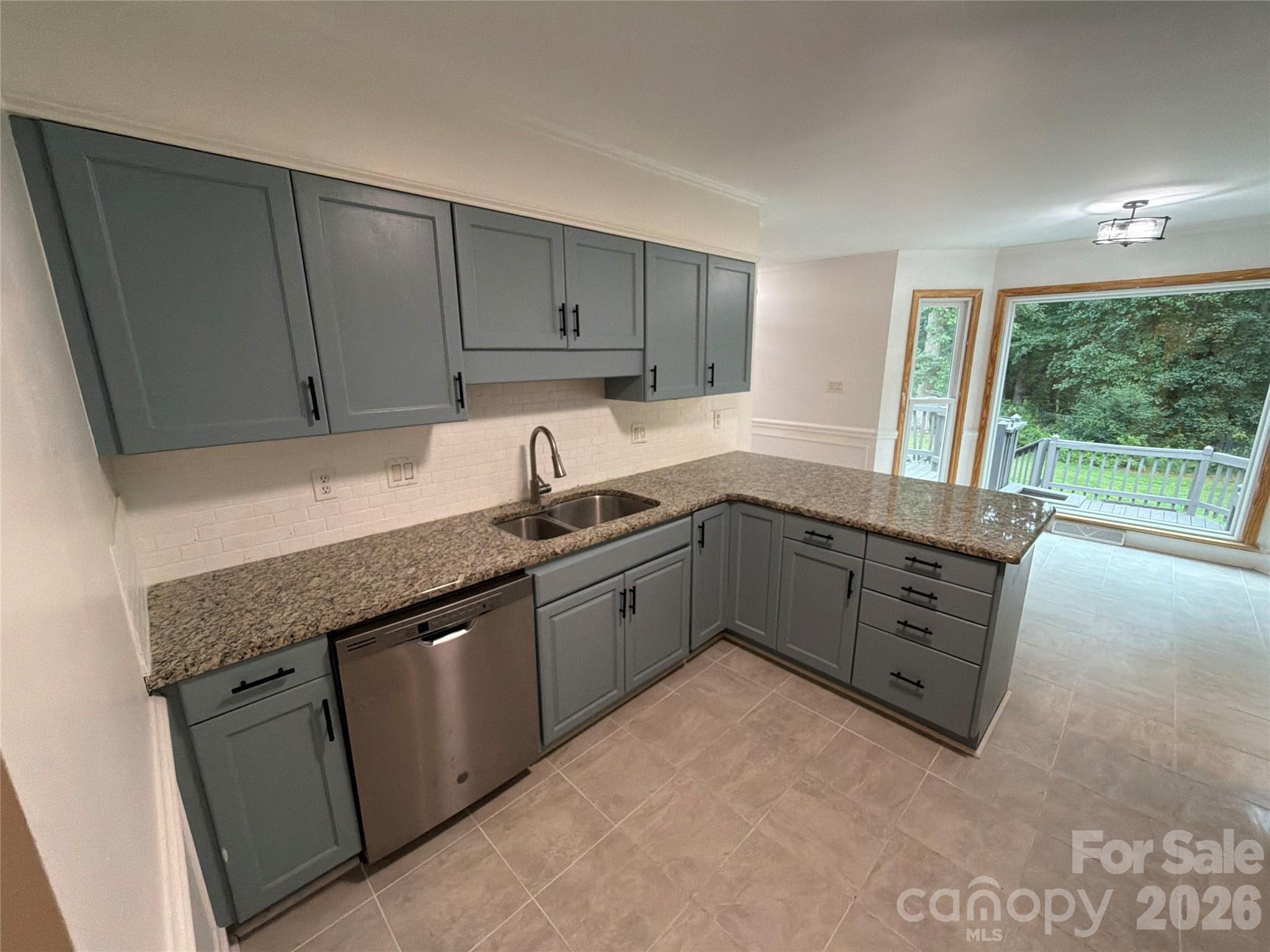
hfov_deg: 102.1
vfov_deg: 85.7
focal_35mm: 14
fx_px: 514
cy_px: 476
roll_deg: +0.6
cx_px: 635
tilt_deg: -13.7
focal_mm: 2.22
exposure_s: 1/60
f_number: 2.2
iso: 250
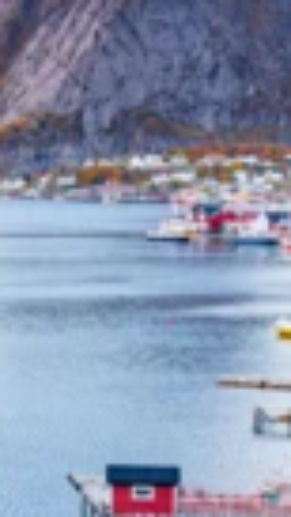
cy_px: 221
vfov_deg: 19.4
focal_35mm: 110
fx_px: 1510
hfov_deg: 10.9
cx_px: 23
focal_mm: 16
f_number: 8
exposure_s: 1/125
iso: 100
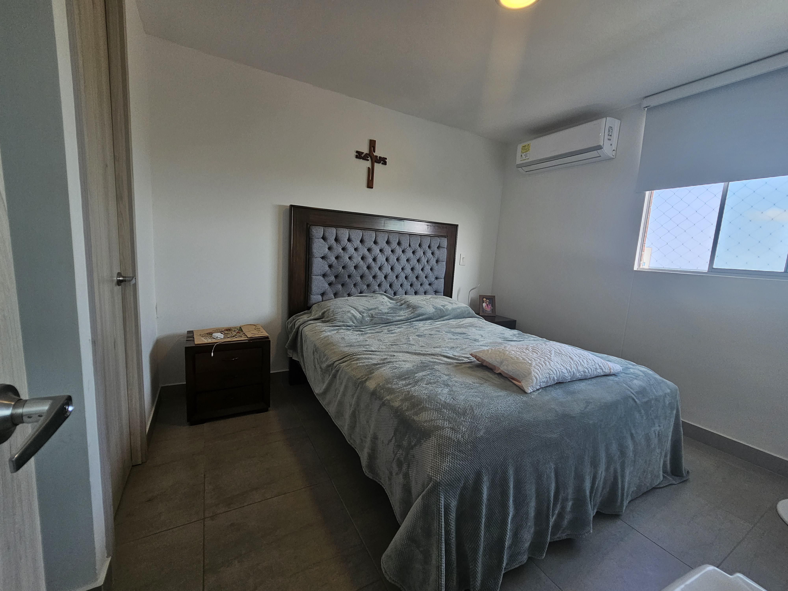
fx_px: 296
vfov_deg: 89.9
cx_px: 394
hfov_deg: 106.2
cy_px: 296
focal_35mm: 13
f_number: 2.2
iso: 100
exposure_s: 1/207
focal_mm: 2.2
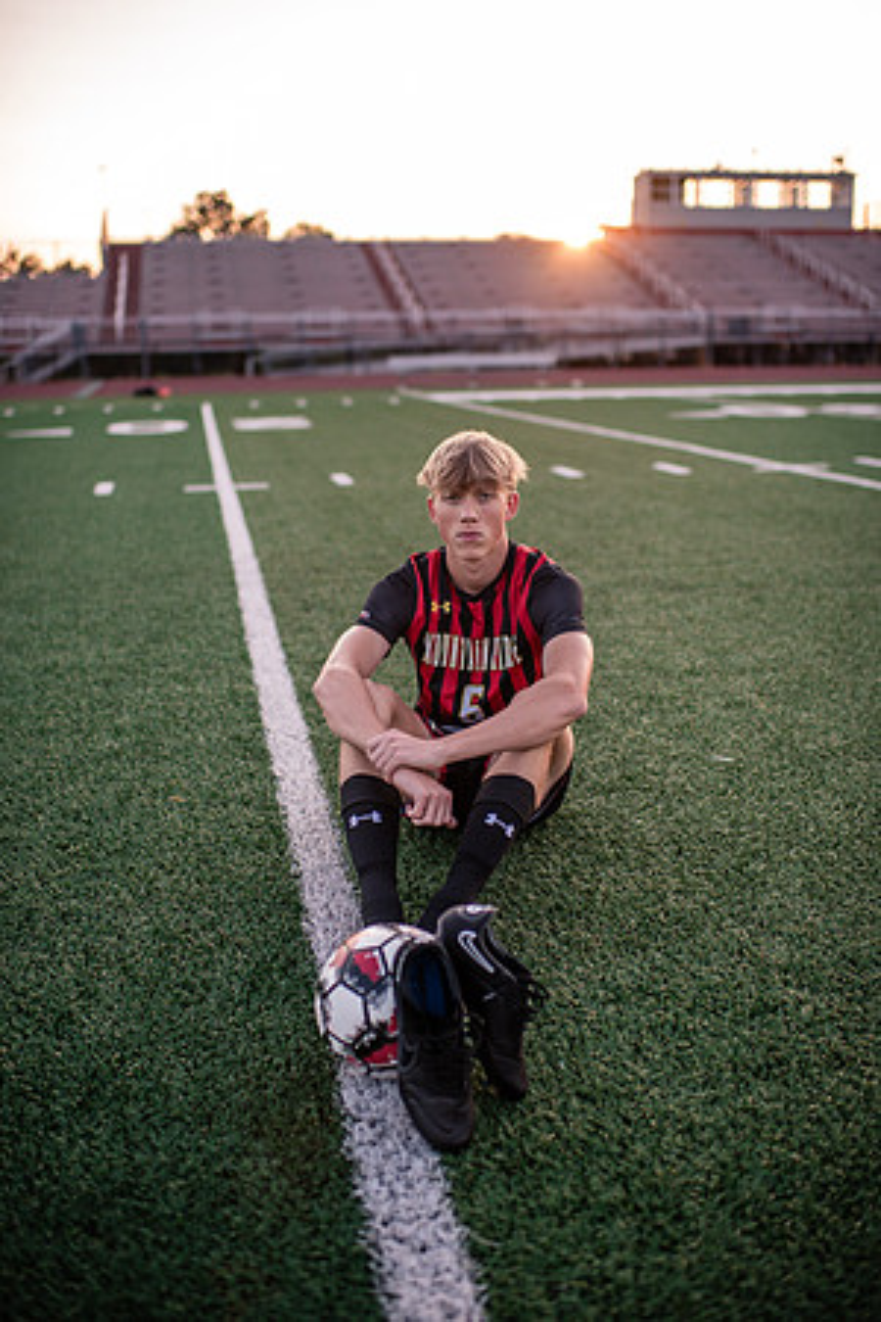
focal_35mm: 35
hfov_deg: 37.9
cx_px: 440
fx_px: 1285
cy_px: 661
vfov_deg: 54.4
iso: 320
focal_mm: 35
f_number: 1.8
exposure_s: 1/1250
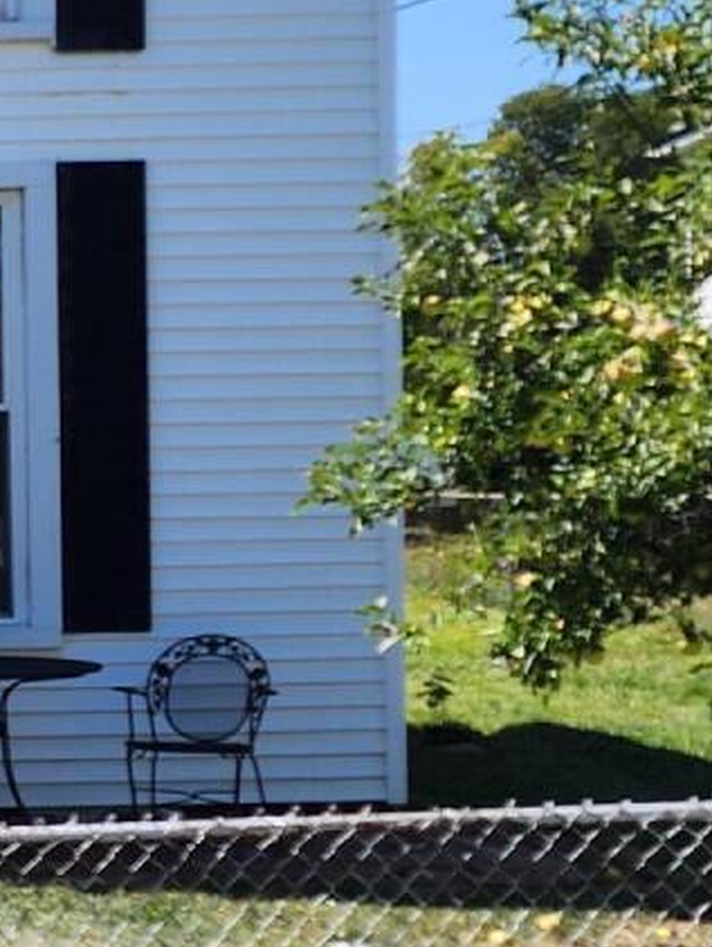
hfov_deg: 12.2
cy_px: 516
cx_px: -685
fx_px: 2986
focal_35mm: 109
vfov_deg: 18.0
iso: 12
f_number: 1.8
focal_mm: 6.4
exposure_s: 1/845
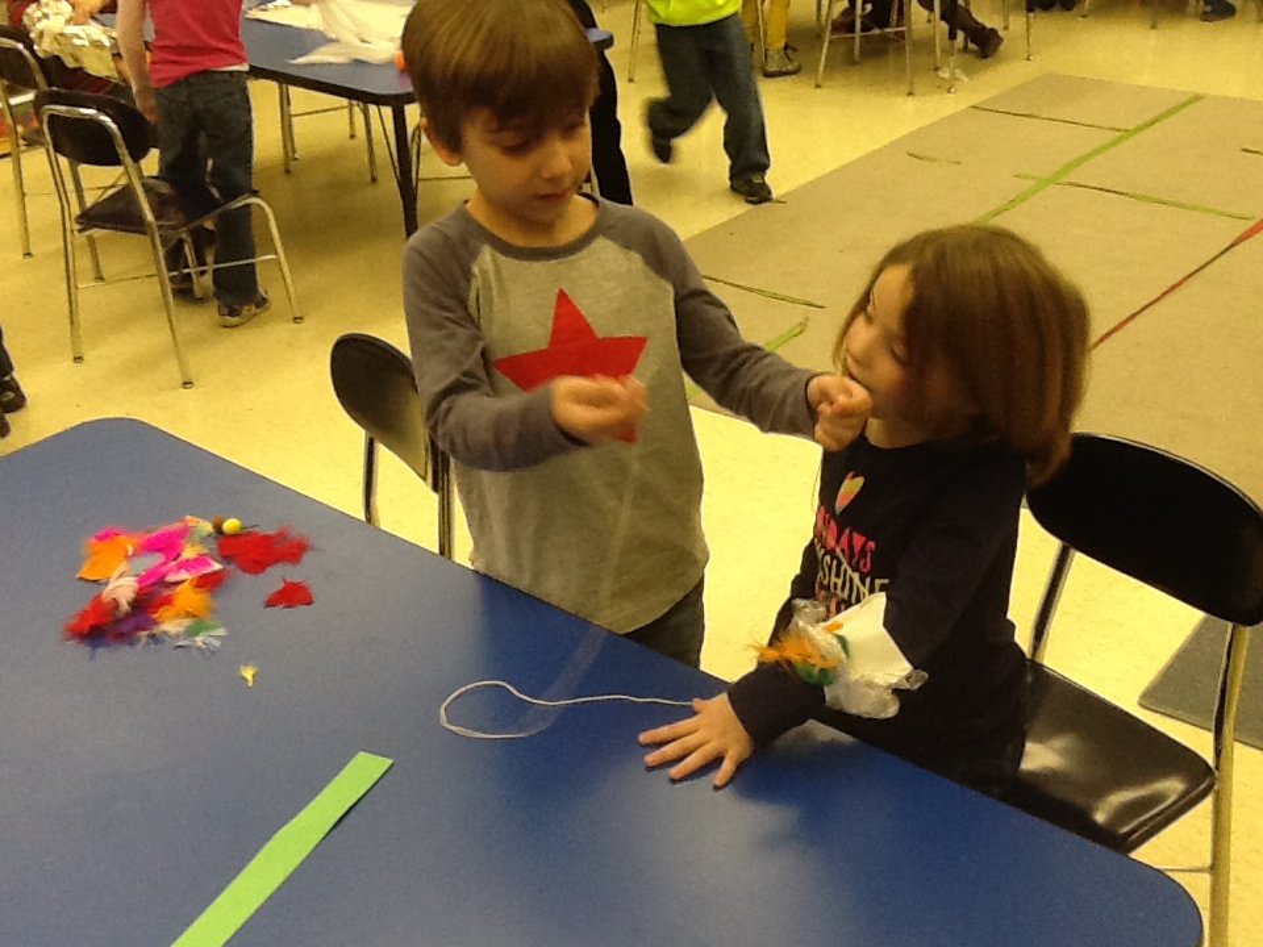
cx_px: 632
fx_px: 1605
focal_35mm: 44
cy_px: 474
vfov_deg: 32.9
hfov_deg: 42.9
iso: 80
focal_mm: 2.03
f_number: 2.4
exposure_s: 1/30
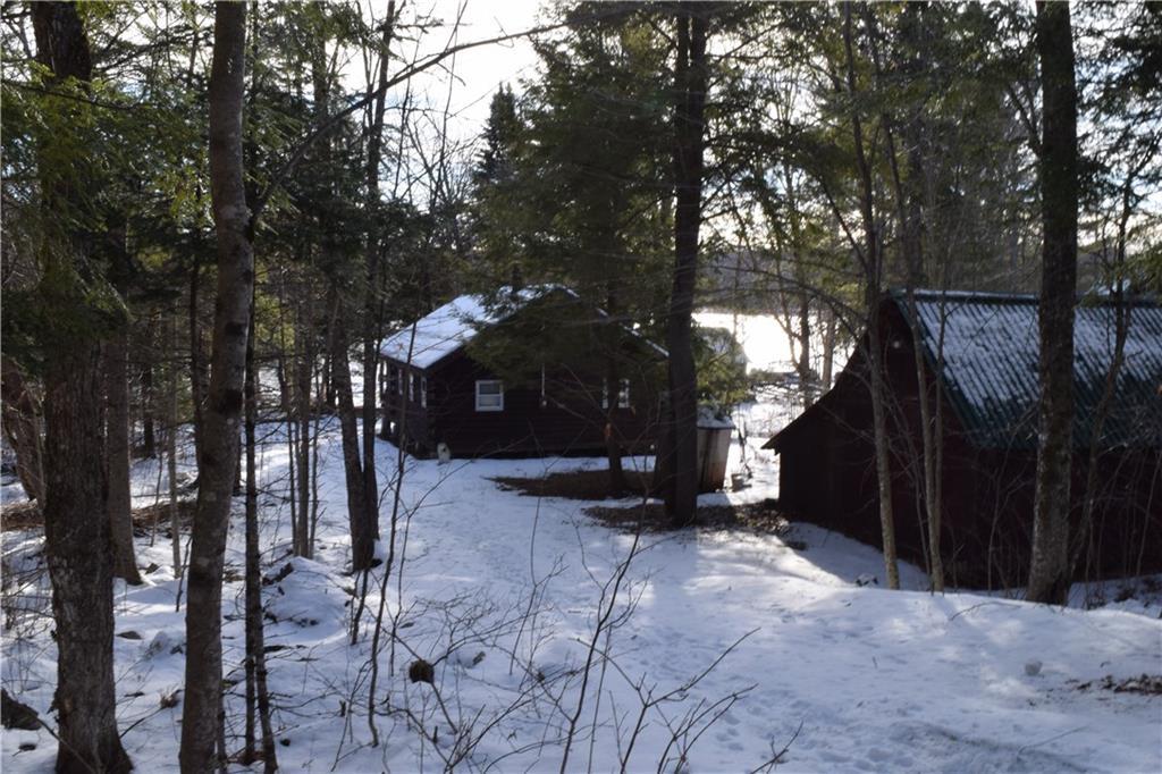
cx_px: 581
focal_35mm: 33
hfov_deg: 57.2
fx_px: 1065
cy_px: 387
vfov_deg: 39.9
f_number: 25
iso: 100
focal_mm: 22
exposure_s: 1/10
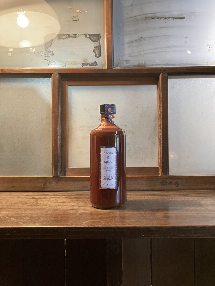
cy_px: 143
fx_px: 232
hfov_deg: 49.7
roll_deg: -0.1
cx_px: 108
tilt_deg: +2.0
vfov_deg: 63.4
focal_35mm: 28
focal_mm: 3.99
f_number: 1.8
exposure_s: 1/40
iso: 250
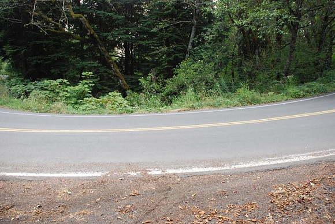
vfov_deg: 48.1
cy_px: 112
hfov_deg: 67.3
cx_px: 168
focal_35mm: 27
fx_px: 252
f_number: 4
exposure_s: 1/400
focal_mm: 18
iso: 1600
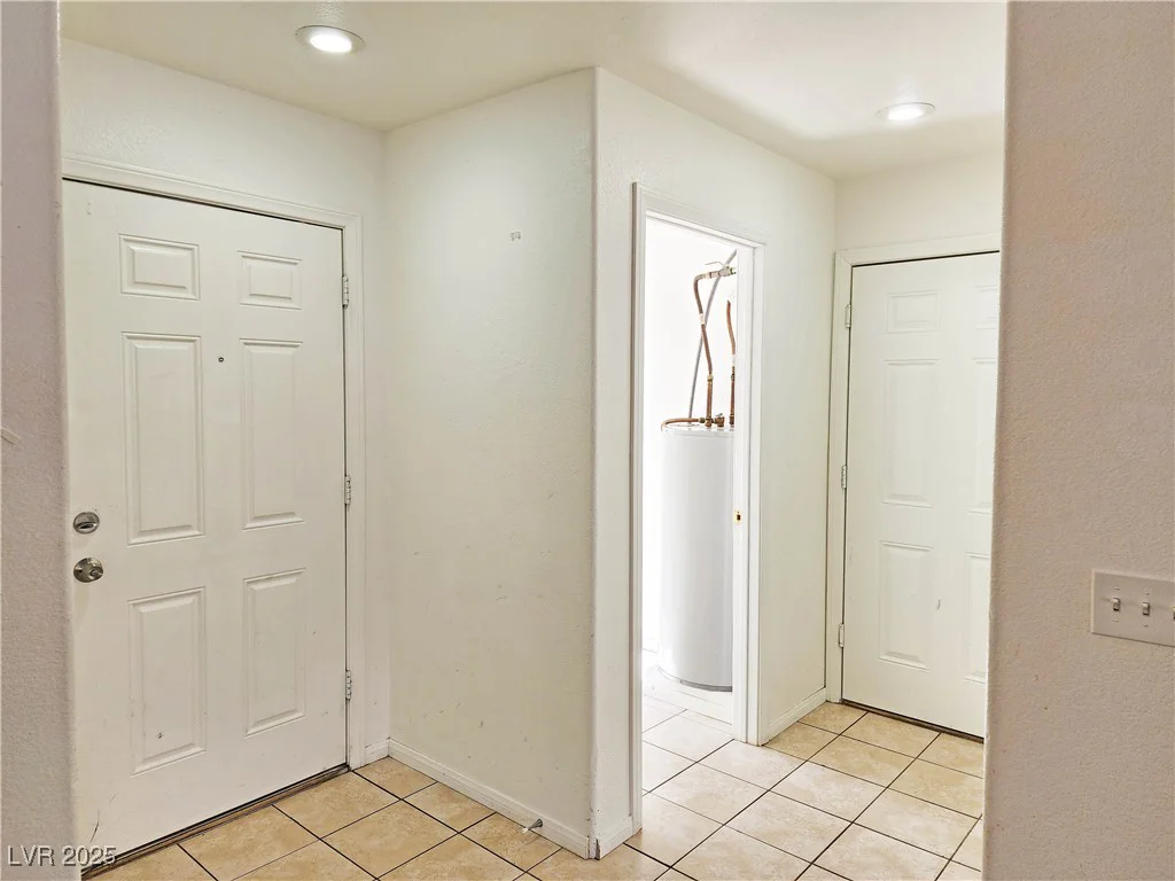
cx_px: 588
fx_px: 781
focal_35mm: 23
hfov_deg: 73.9
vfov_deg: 58.9
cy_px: 440
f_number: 1.8
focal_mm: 6.4
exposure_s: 1/120
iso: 40
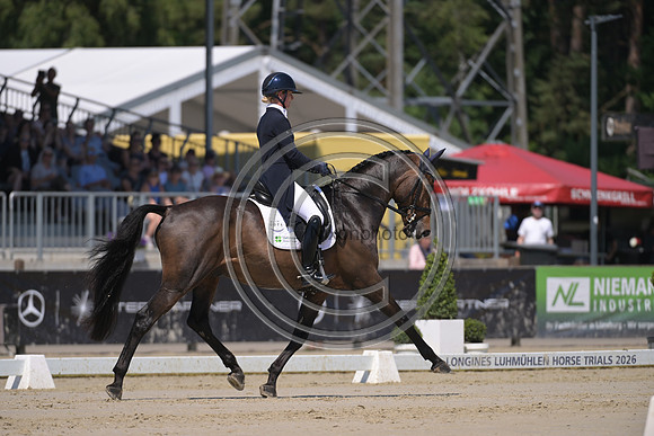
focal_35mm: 380
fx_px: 6905
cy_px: 218
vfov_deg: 3.6
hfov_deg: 5.4
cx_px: 327
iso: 160
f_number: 5
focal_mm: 380
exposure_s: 1/1250
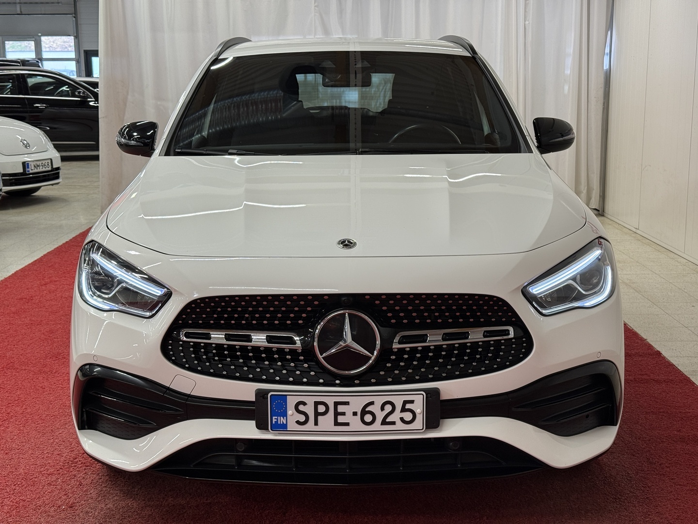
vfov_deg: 30.3
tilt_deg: -10.0
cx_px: 349
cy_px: 262
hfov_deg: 39.7
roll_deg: +0.5
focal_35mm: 48
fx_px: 968
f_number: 1.78
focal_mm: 6.76
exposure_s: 1/97
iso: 50
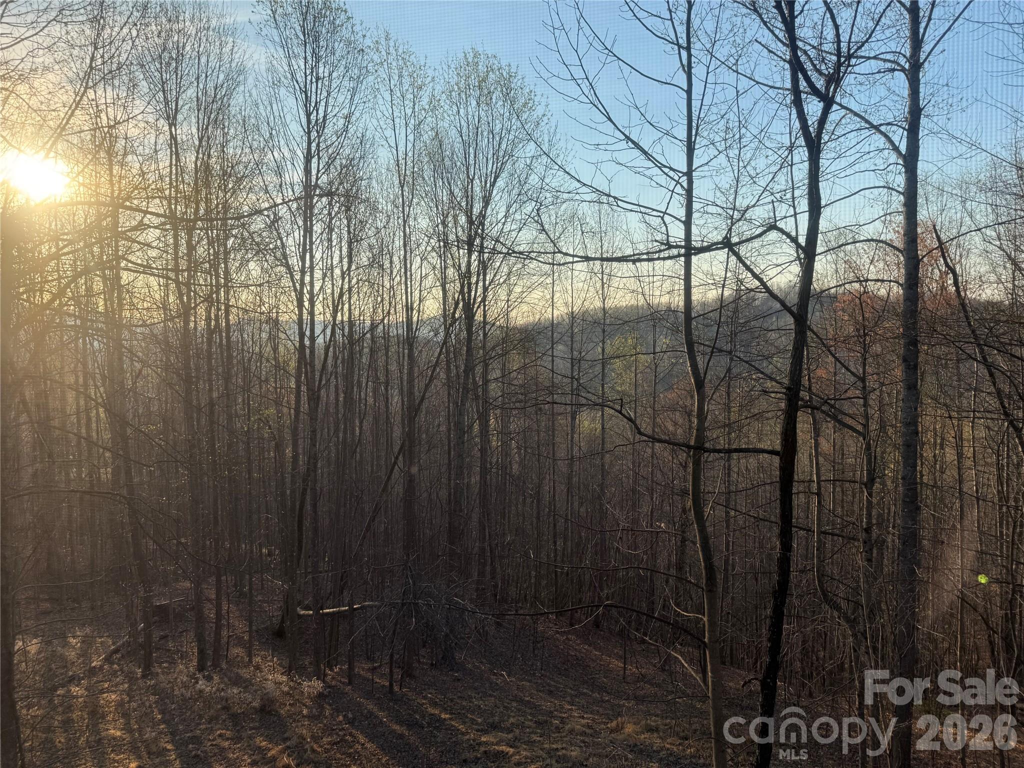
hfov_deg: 71.6
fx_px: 710
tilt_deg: -3.5
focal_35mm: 24
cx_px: 512
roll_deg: +0.8
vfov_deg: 56.8
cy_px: 384
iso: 80
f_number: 1.78
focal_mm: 6.76
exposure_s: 1/1250
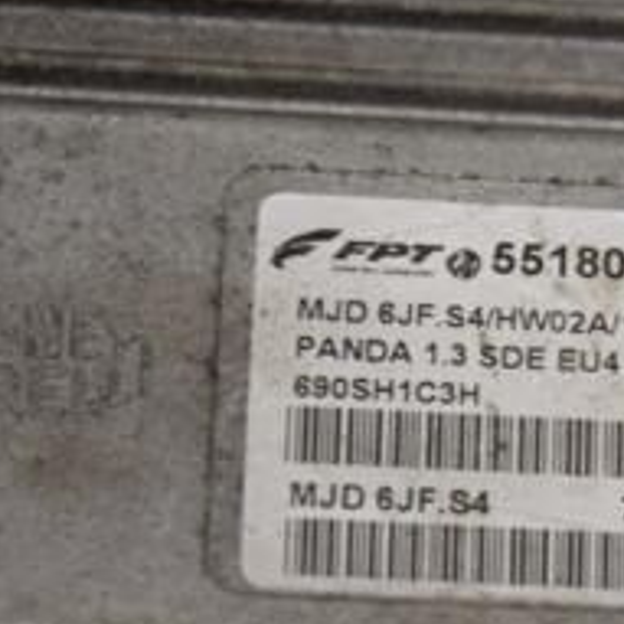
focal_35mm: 393
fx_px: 8015
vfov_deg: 4.5
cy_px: 461
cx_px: 653
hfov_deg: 4.5
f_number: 6.3
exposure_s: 1/125
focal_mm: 98
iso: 400
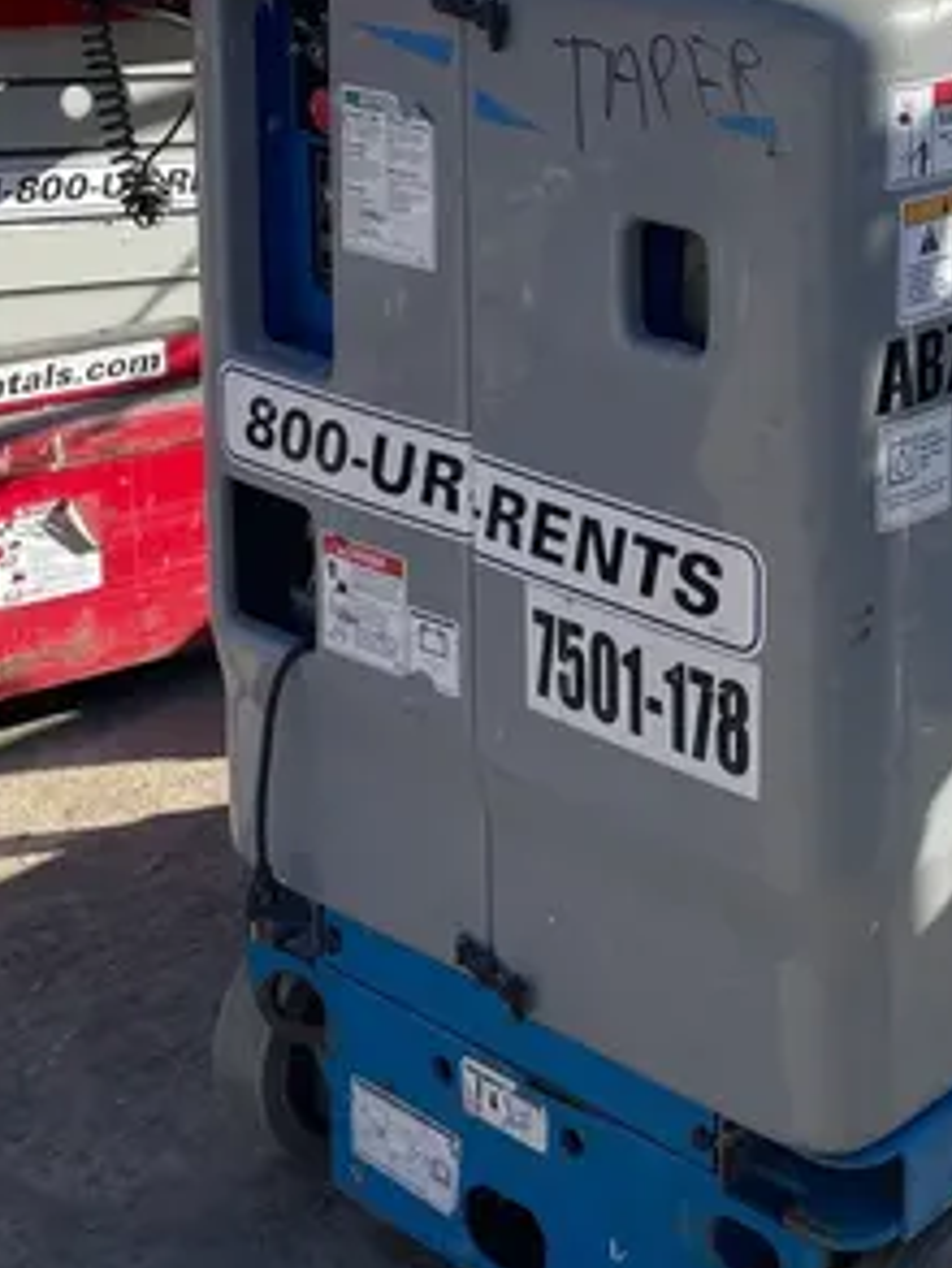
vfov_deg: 28.9
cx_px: 891
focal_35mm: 65
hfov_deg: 22.0
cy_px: 188
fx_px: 2382
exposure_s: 1/2506
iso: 32
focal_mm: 4.2
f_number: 1.6
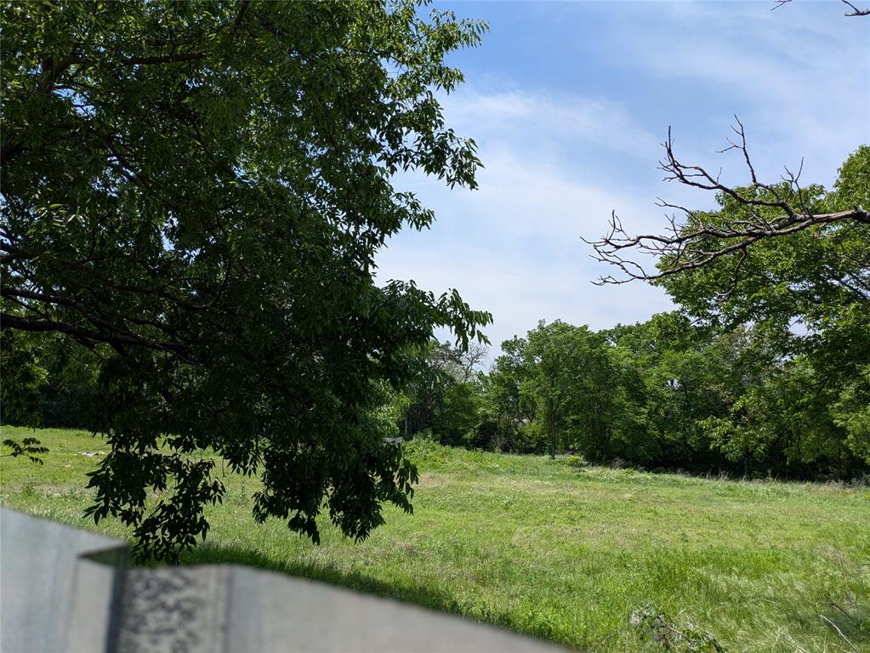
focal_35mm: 25
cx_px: 435
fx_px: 629
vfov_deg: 54.9
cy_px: 326
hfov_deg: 69.4
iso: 48
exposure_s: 1/1919
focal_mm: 5.43
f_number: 1.89
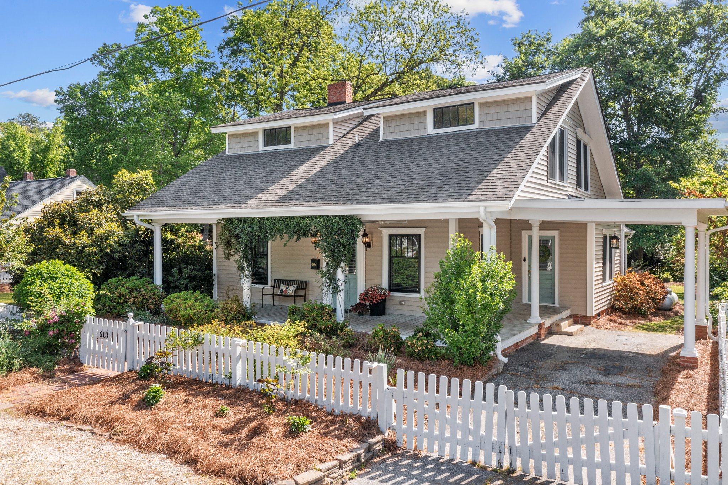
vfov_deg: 46.4
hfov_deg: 65.5
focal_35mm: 28
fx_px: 566
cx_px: 364
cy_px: 242
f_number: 5.6
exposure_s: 1/400
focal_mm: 10.26
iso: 100
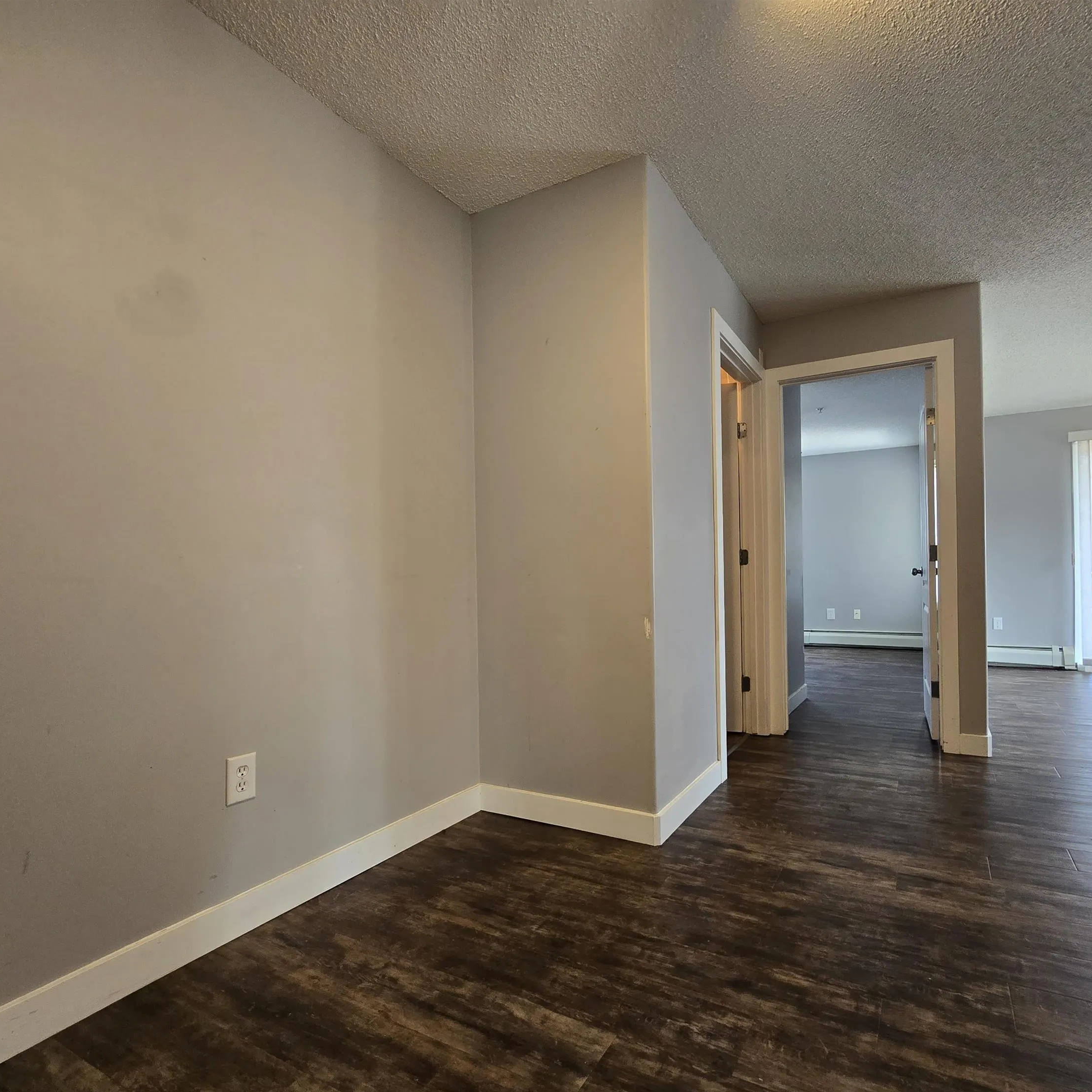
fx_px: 571
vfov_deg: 87.4
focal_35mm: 16
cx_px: 613
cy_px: 570
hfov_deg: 87.0
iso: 160
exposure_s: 1/60
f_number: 2.2
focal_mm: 2.2
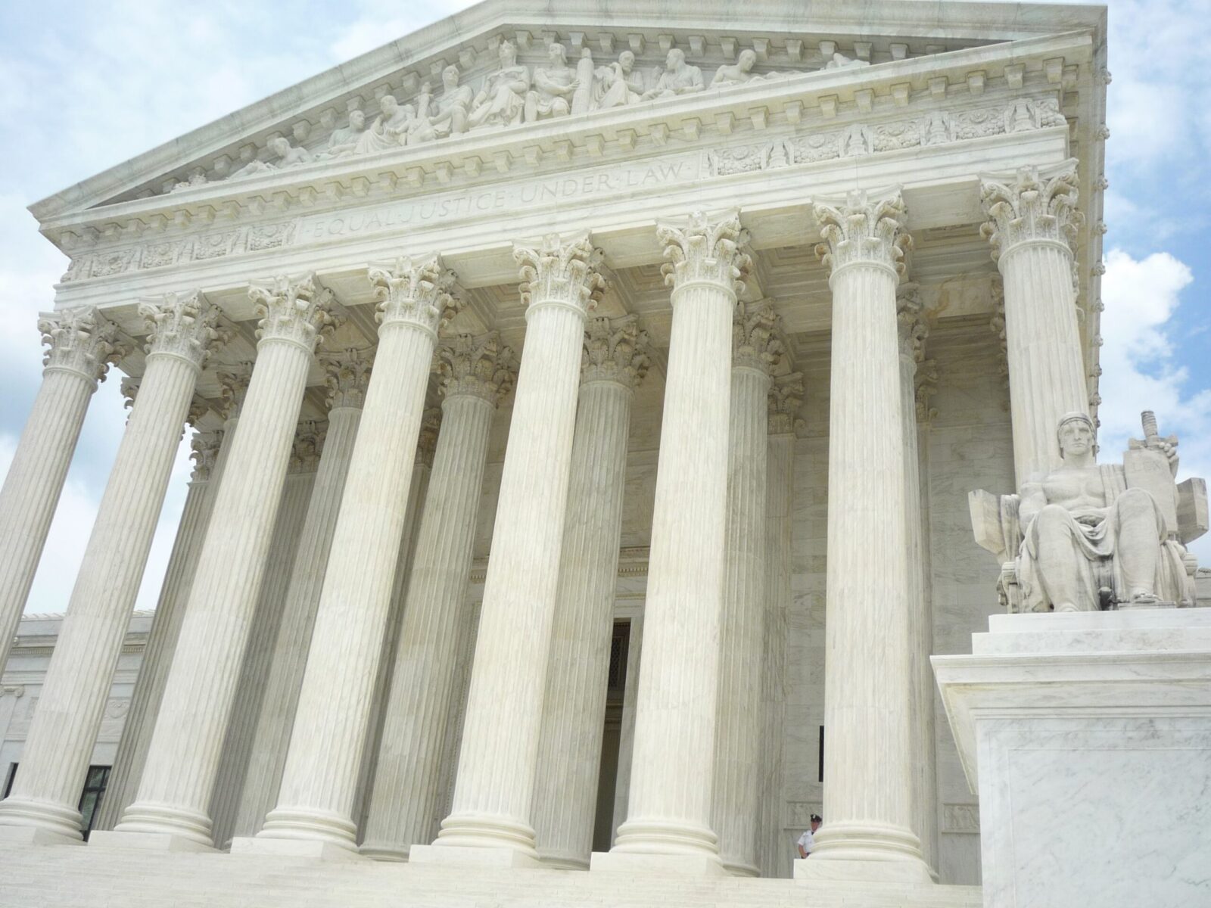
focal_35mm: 32
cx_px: 606
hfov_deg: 56.8
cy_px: 454
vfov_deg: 44.2
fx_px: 1119
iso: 100
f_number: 4.5
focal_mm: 5.2
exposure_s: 1/400
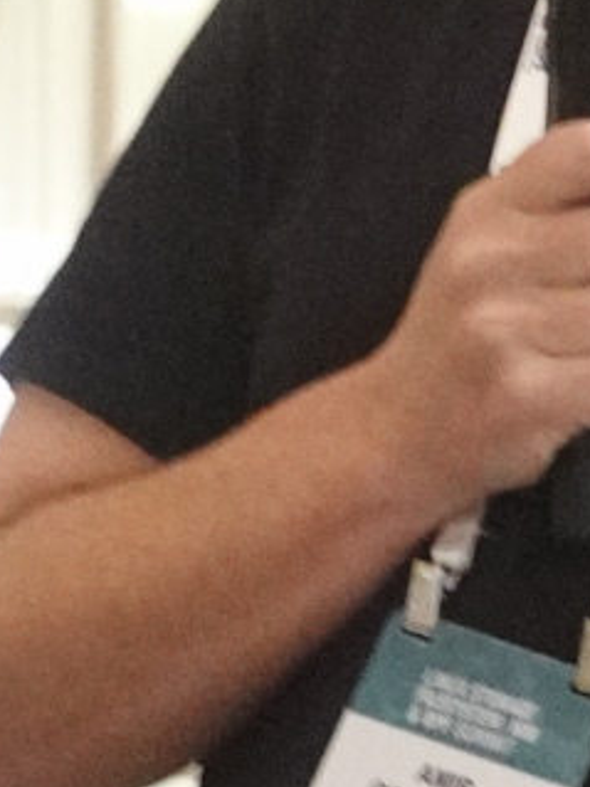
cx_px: 721
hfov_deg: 10.9
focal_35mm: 134
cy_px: 281
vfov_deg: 14.7
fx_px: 3047
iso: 4000
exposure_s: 1/40
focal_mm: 13.72
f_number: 2.8
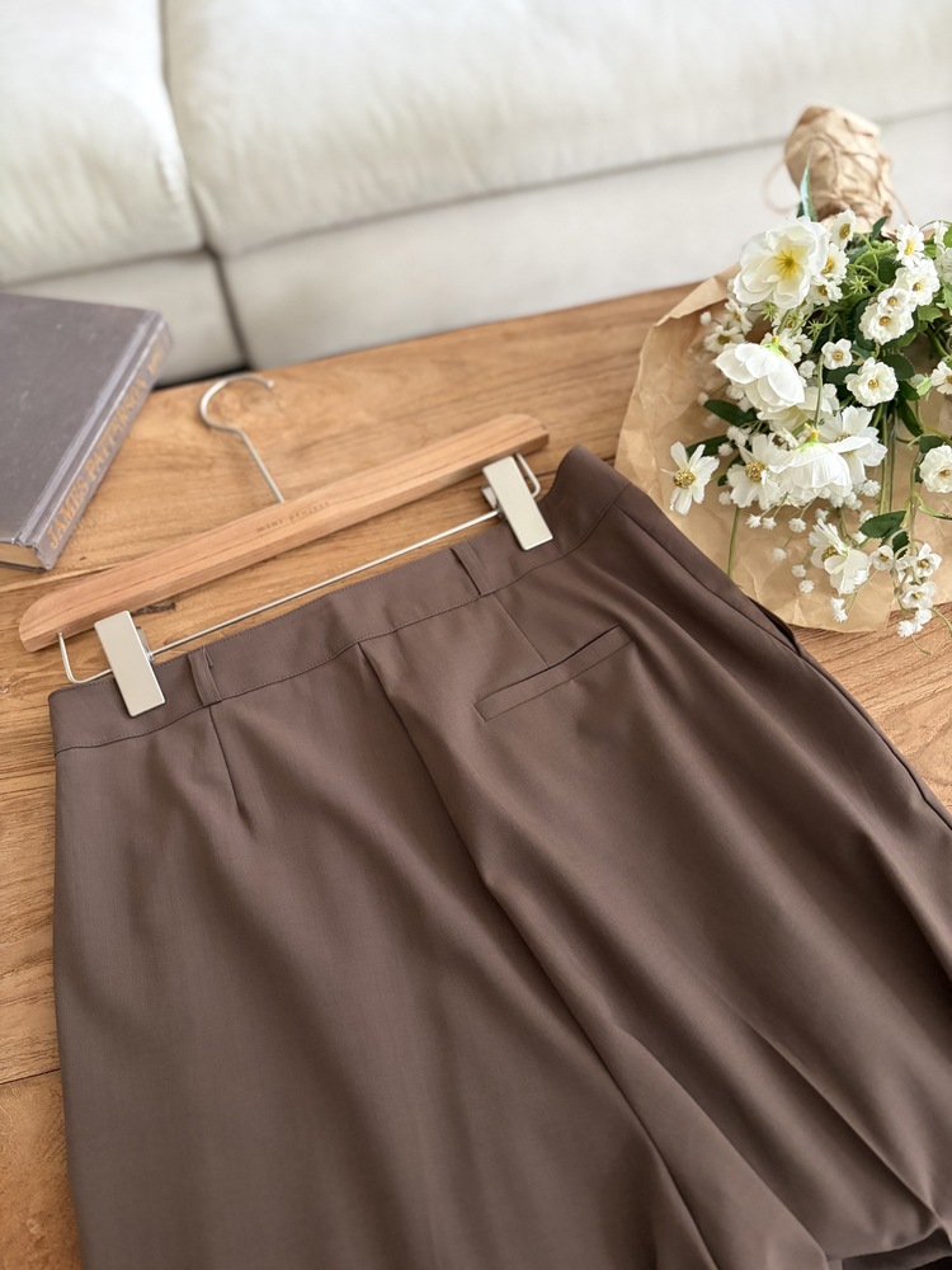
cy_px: 635
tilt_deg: -57.9
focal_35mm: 26
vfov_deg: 67.3
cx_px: 476
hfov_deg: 53.1
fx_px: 953
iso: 500
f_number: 1.6
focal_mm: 5.96
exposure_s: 1/60
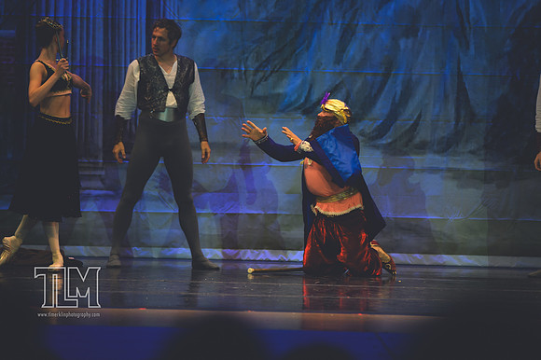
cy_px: 180
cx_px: 270
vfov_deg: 4.6
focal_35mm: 300
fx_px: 4506
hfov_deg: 6.9
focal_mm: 200
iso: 1000
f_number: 2.8
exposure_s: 1/500
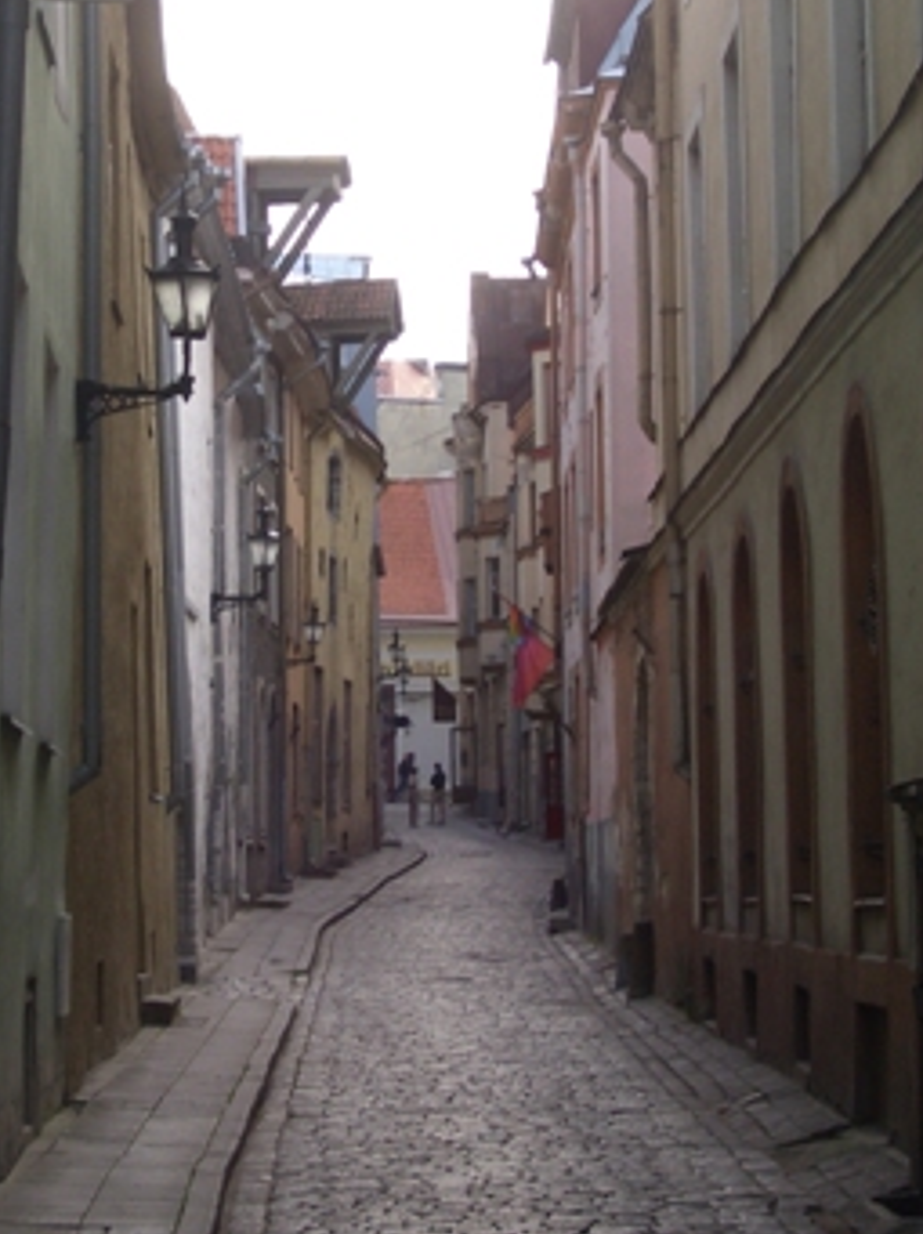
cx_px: 411
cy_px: 489
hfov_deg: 13.7
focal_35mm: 108
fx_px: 3847
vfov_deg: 18.2
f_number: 3.5
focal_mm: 10.2
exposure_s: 1/125
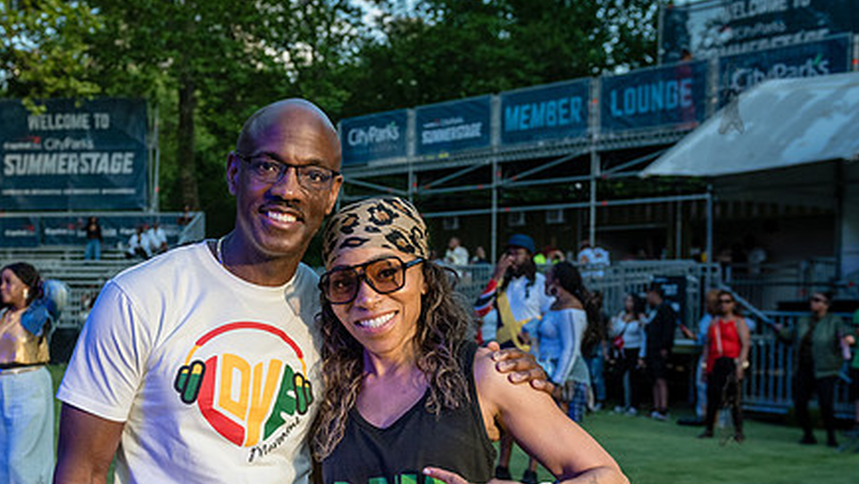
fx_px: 1299
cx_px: 306
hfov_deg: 36.3
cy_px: 393
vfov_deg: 20.8
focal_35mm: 57
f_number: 3.5
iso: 1000
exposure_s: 1/2500
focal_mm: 32
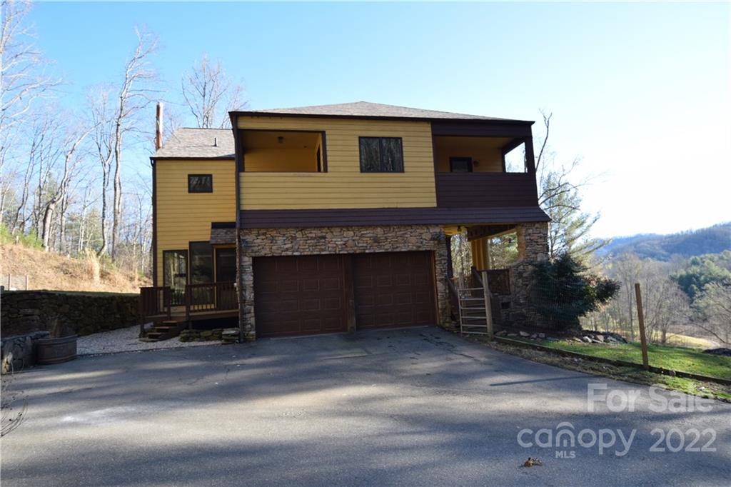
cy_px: 244
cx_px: 366
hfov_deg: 81.2
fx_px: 426
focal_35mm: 21
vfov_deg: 59.5
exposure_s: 1/200
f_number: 7.1
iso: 400
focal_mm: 14
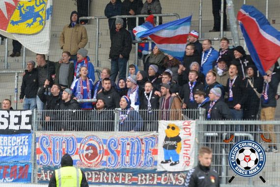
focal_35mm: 168
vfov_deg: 8.2
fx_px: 1307
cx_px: 140
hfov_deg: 12.2
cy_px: 94
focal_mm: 112
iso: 1600
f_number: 3.2
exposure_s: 1/800
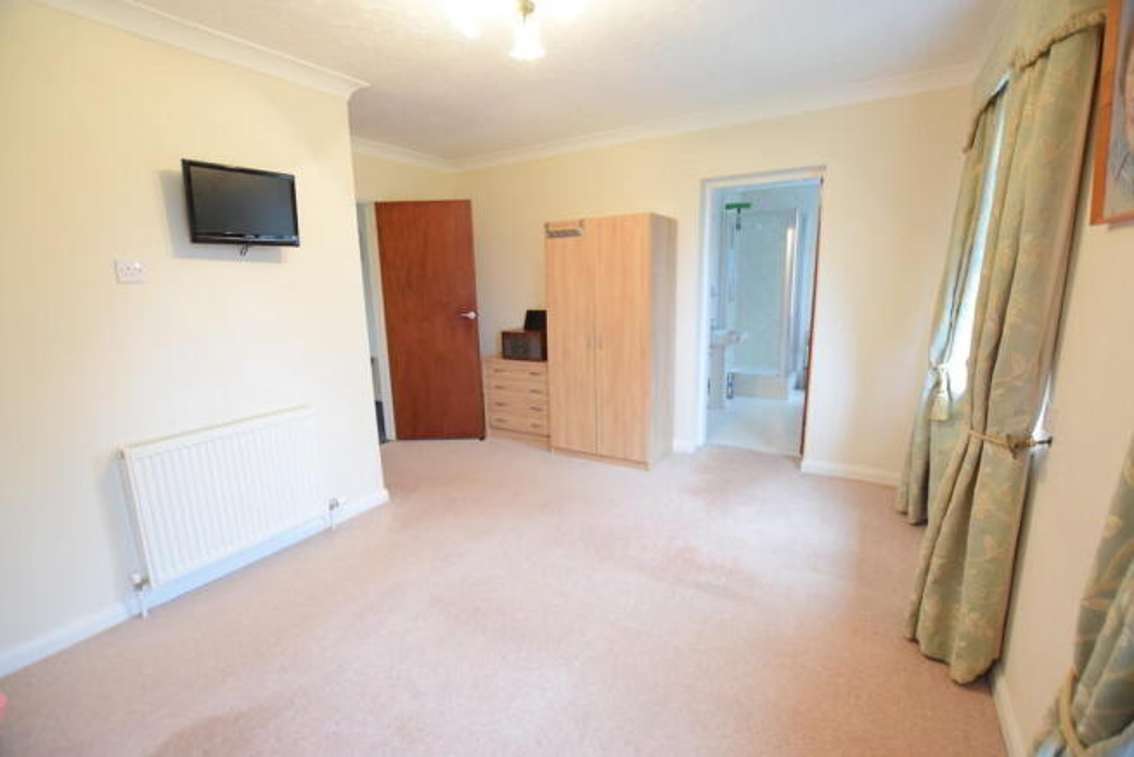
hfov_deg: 100.4
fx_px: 473
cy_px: 378
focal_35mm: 15
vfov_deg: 77.4
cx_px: 567
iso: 2000
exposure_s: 1/60
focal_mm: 10
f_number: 3.5
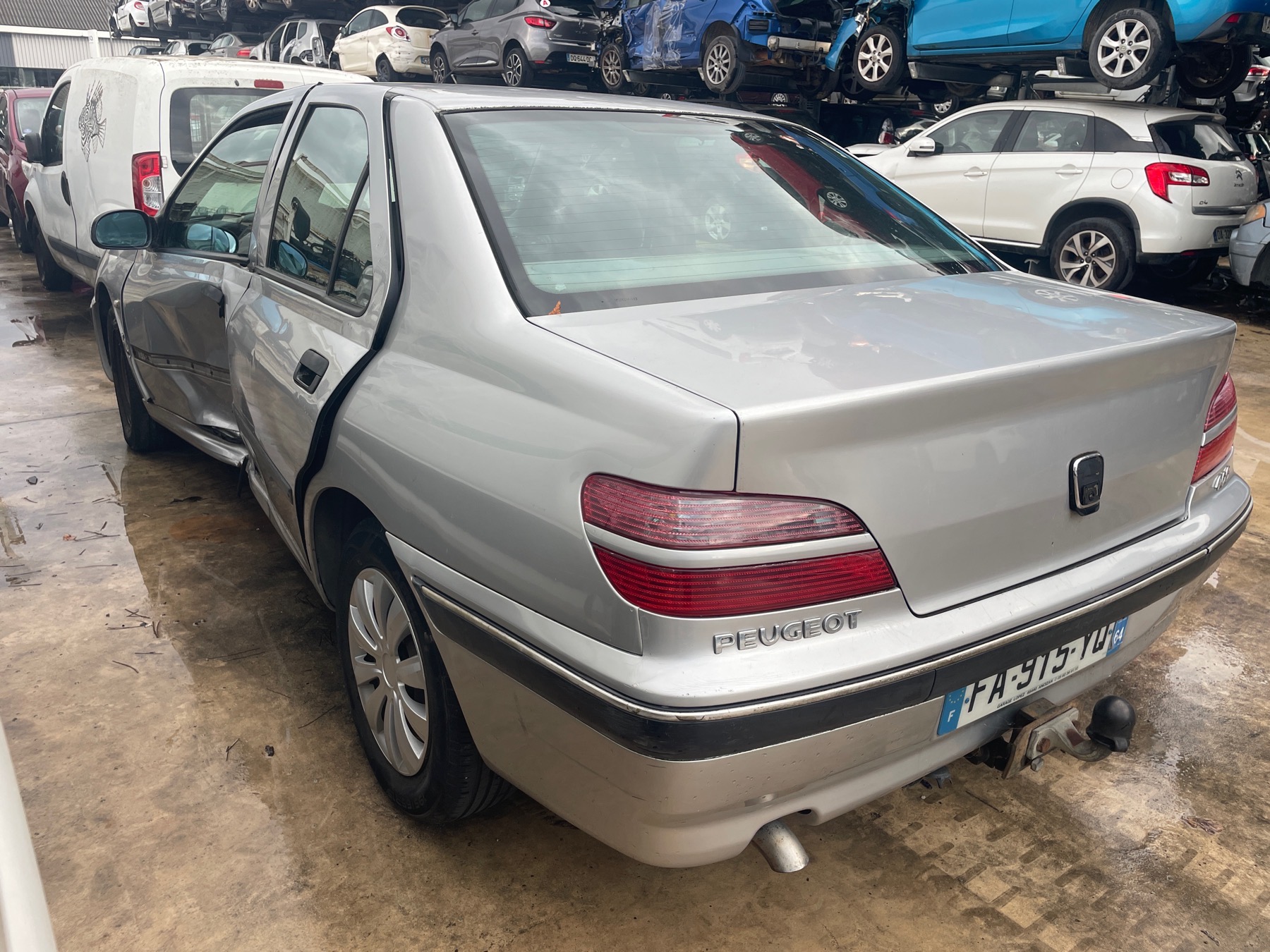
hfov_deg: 67.3
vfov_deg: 53.1
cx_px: 635
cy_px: 476
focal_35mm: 26
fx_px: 954
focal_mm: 4.2
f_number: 1.6
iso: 32
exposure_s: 1/438
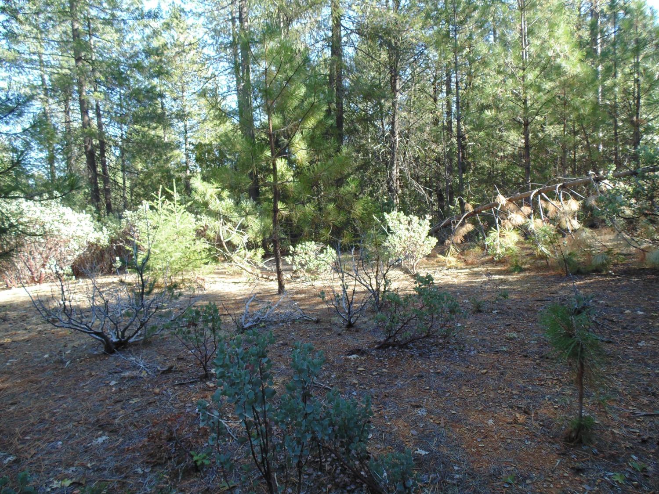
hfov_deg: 76.4
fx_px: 419
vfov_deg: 61.1
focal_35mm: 22
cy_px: 247
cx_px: 330
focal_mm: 4
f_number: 3.1
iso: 80
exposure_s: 1/80
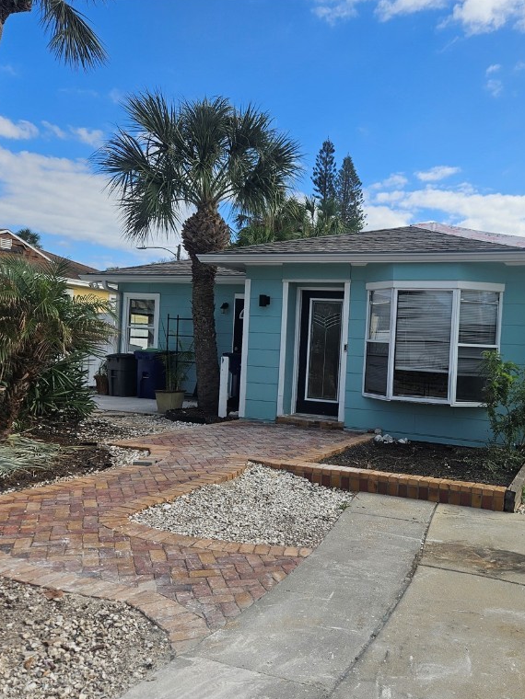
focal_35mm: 31
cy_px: 349
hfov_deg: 44.5
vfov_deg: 58.4
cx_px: 368
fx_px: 627
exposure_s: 1/2517
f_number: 1.8
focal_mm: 5.4
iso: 25
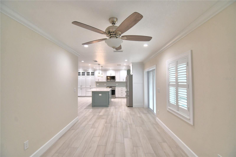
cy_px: 78
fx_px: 98
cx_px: 118
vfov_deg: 77.3
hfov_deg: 100.4
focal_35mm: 15
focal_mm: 10
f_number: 4.5
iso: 400
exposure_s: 1/80
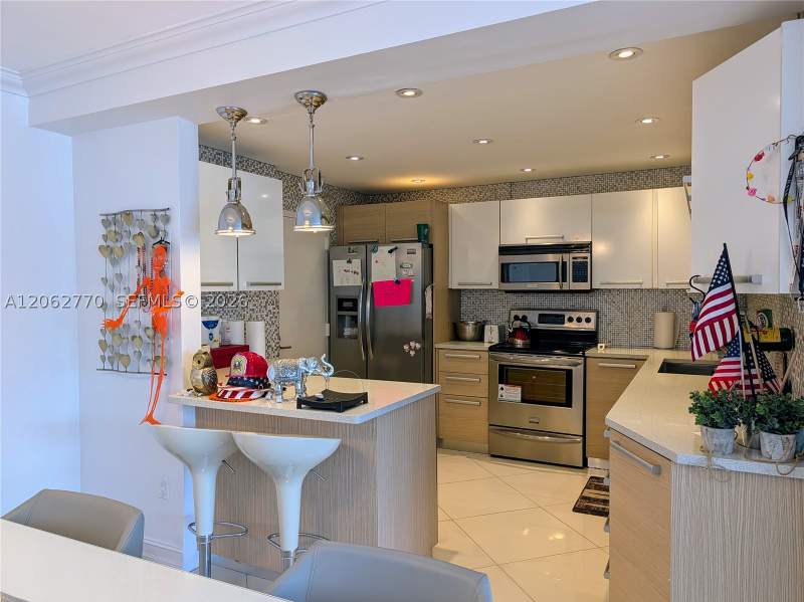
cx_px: 402
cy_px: 301
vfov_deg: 56.8
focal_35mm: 24
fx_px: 557
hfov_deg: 71.6
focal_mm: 6.9
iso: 25
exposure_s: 1/120
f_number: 1.68
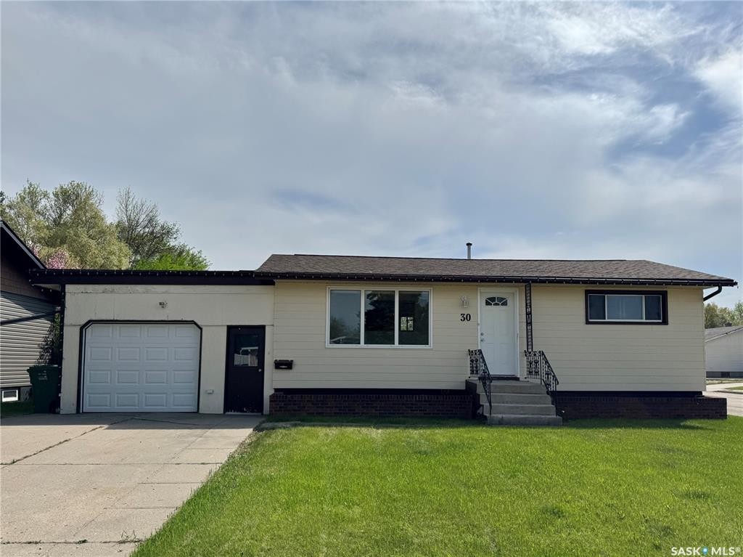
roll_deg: +0.3
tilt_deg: +9.0
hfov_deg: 71.6
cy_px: 278
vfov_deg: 56.8
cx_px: 372
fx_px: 515
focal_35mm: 24
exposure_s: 1/12346
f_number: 1.78
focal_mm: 6.76
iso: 64
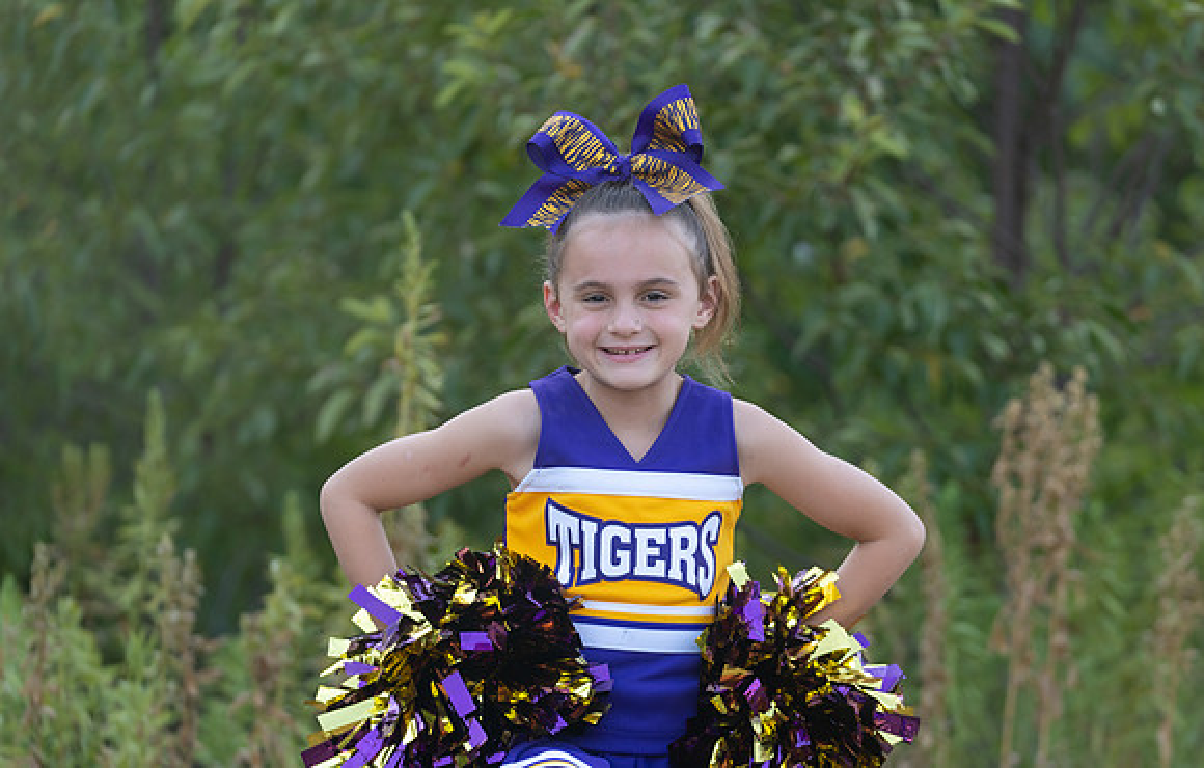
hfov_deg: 13.7
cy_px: 491
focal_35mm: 152
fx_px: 5003
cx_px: 643
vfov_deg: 8.8
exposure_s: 1/320
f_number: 2.8
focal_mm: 119
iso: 200
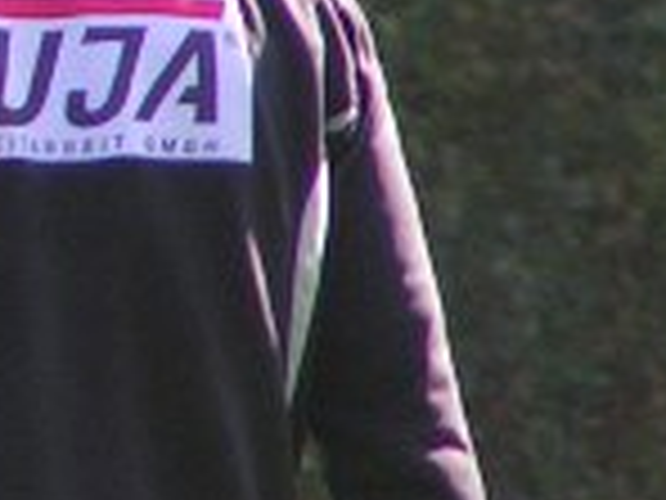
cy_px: -212
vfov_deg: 0.7
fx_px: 39499
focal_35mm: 2053
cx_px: -716
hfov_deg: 1.0
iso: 100
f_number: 3.5
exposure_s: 1/320
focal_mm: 58
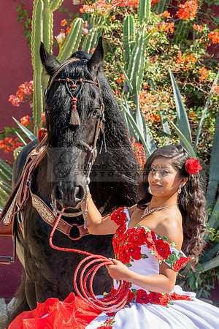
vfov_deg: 9.5
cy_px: 165
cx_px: 109
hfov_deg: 6.3
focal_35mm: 218
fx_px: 1985
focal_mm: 145
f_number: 11
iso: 250
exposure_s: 1/200
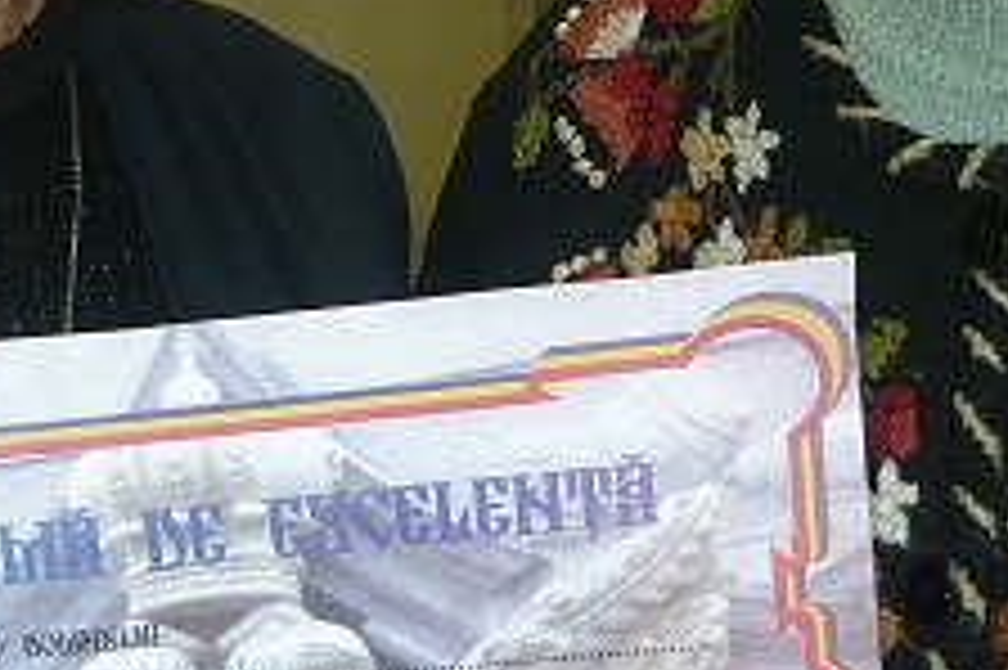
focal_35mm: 98
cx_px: 369
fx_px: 2742
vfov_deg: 13.8
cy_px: 49
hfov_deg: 20.8
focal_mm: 5.5
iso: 100
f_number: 2.8
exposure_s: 1/30
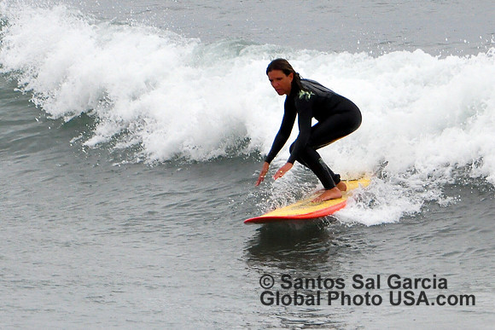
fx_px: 11346
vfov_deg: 1.7
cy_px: 165
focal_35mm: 825
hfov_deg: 2.5
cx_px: 248
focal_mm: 550
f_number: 10
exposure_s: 1/1600
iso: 1250
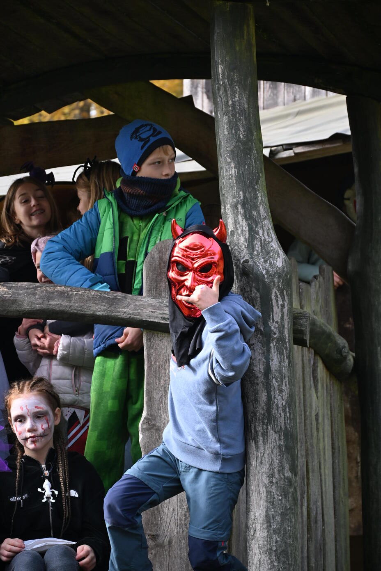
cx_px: 190
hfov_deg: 11.1
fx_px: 1952
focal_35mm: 123
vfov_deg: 16.7
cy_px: 286
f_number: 5.3
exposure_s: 1/200
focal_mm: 82
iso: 220
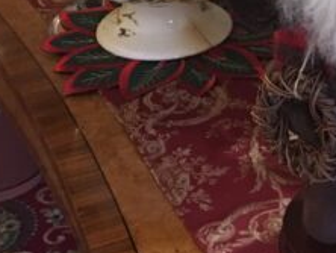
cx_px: 377
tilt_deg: -19.9
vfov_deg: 14.5
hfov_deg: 19.1
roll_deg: -1.1
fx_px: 952
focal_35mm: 98
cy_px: -75
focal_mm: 4.15
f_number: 2.2
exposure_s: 1/8
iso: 160
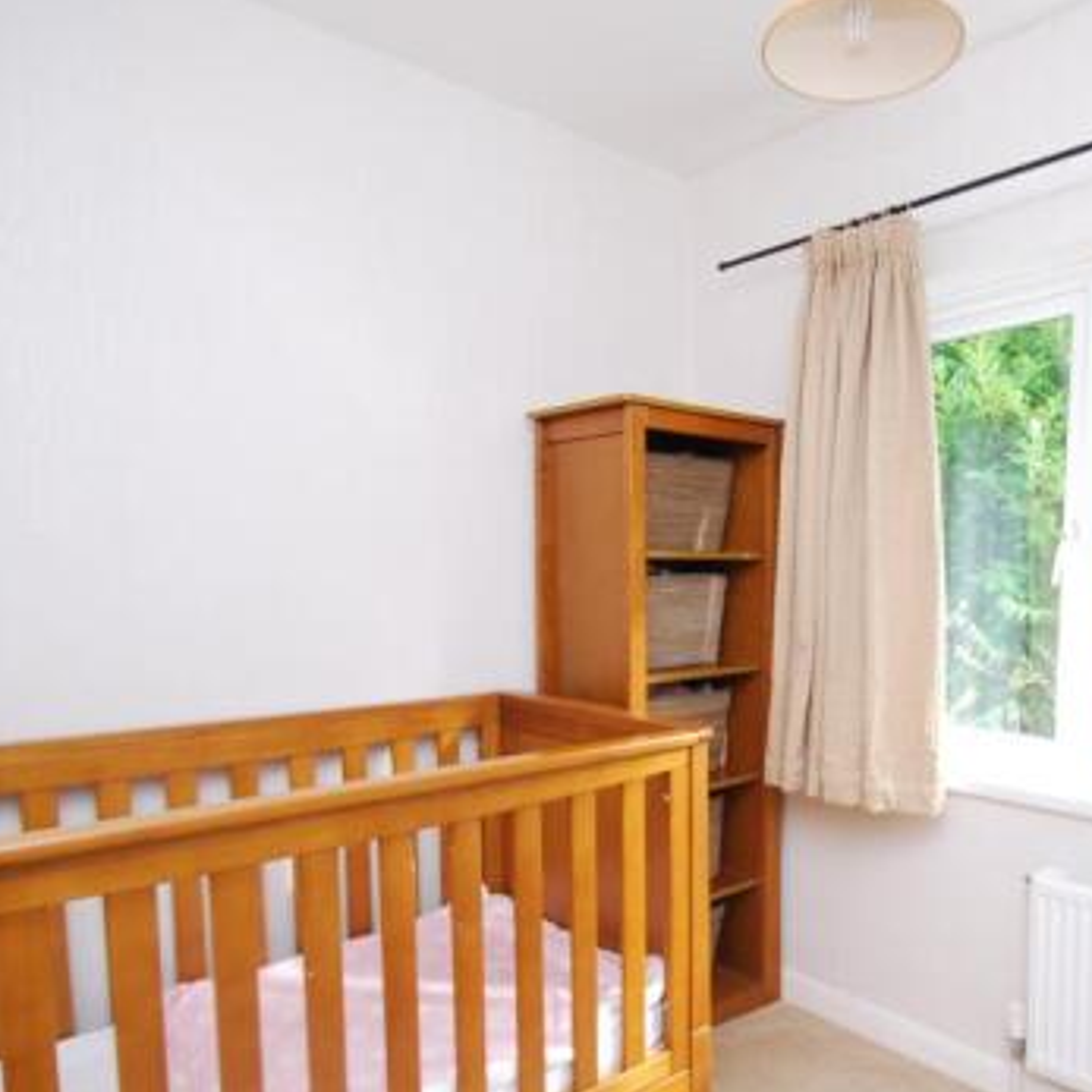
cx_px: 744
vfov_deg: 64.7
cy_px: 628
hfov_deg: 63.1
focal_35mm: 24
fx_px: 857
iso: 200
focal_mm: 10
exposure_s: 1/40
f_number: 3.5
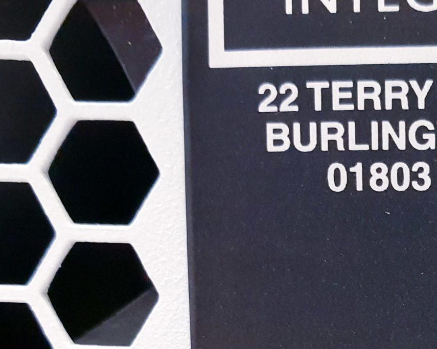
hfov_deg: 24.0
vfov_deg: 18.9
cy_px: 430
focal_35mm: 76
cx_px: 433
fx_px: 983
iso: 320
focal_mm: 4.3
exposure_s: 1/50
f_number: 2.4
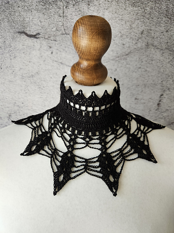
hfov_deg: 58.8
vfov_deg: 74.0
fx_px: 154
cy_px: 116
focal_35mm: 23
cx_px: 87
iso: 160
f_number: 1.8
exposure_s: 1/180
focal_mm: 5.4
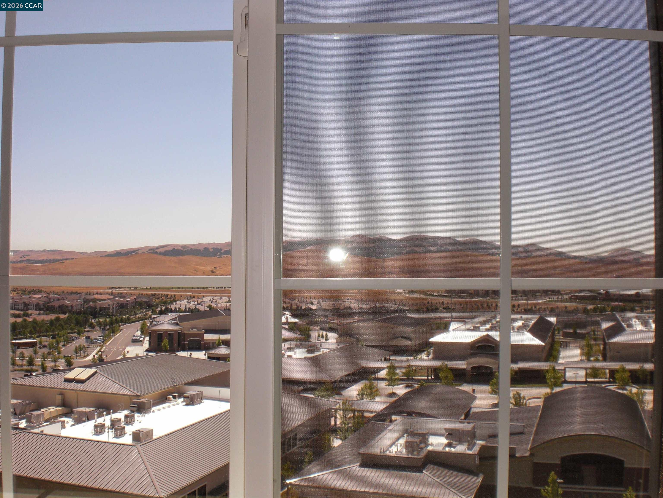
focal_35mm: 38
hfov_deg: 49.0
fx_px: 728
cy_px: 249
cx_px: 332
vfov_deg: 37.7
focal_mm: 6.3
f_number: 5.6
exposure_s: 1/320
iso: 64
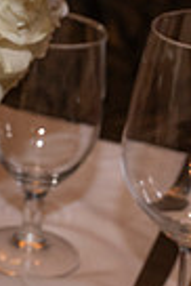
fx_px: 1421
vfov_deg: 11.3
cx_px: -250
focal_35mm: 179
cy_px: -31
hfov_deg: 7.3
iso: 1000
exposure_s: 1/50
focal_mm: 35
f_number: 5
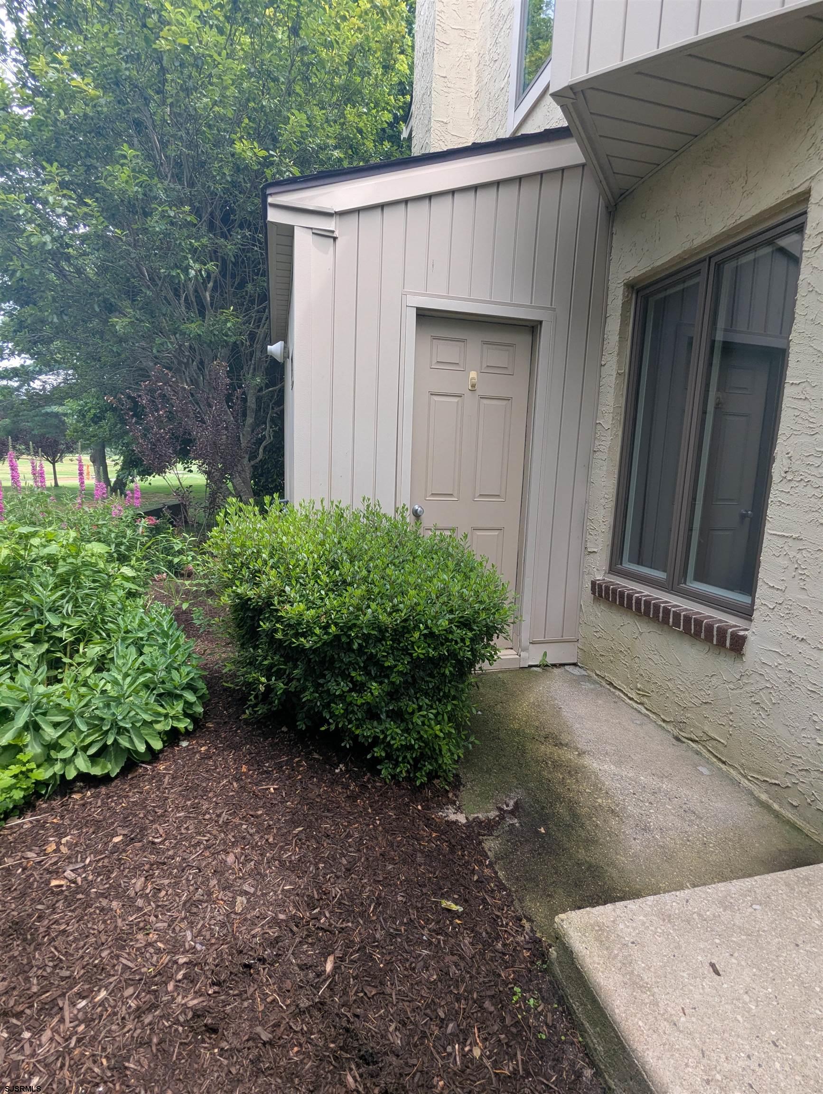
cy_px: 547
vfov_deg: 94.4
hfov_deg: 78.2
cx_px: 412
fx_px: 506
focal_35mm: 16
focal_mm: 2.35
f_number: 2.2
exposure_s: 1/310
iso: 45
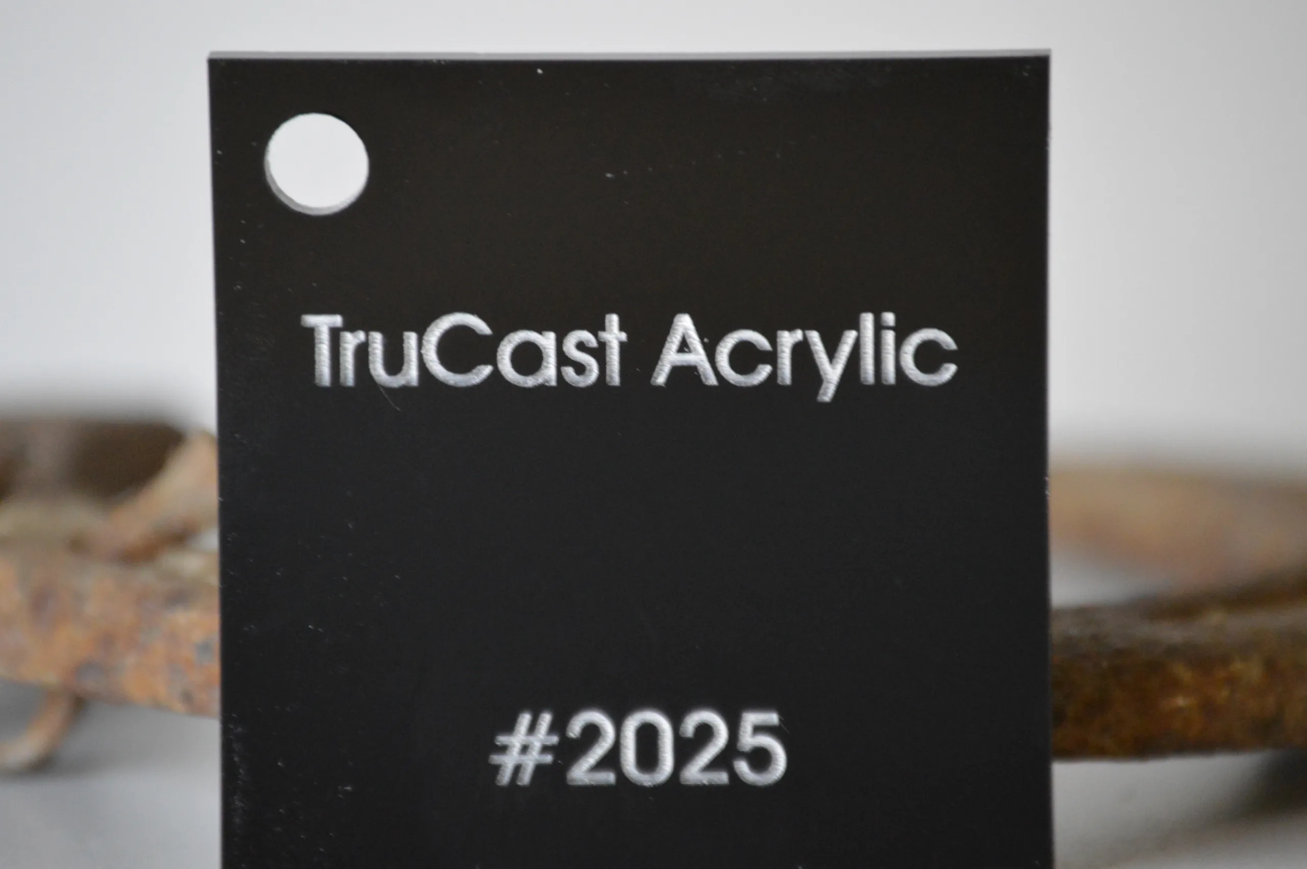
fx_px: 10882
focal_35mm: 300
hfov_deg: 6.9
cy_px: 434
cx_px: 654
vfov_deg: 4.6
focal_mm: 200
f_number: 5.6
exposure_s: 1/100
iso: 3200
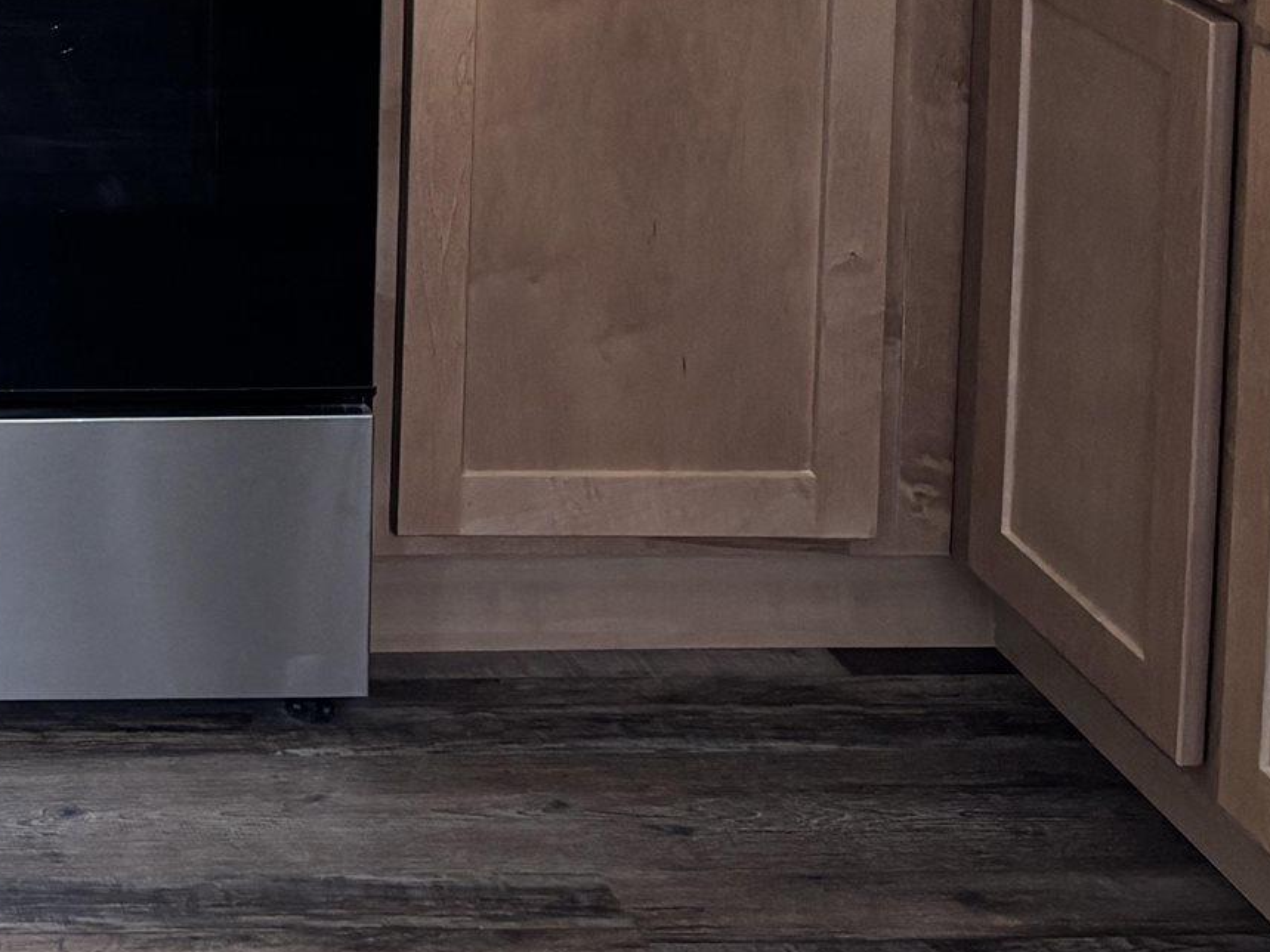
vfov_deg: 14.5
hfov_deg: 18.9
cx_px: -543
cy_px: -577
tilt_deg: -6.0
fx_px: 3412
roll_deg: -0.2
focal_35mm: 93
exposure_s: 1/86
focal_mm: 5.96
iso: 125
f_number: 1.6
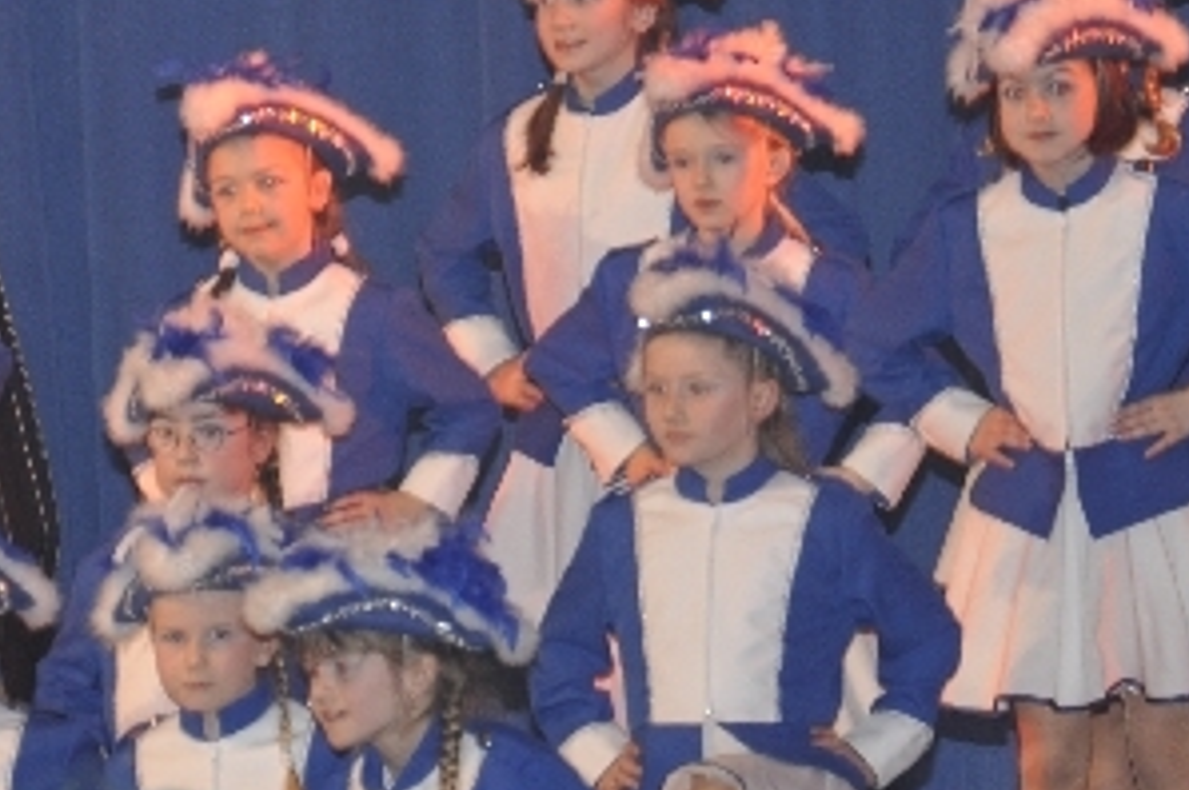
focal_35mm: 322
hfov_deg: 6.4
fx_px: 10623
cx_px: 555
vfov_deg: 4.3
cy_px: 289
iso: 400
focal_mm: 80
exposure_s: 1/60
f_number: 5.3
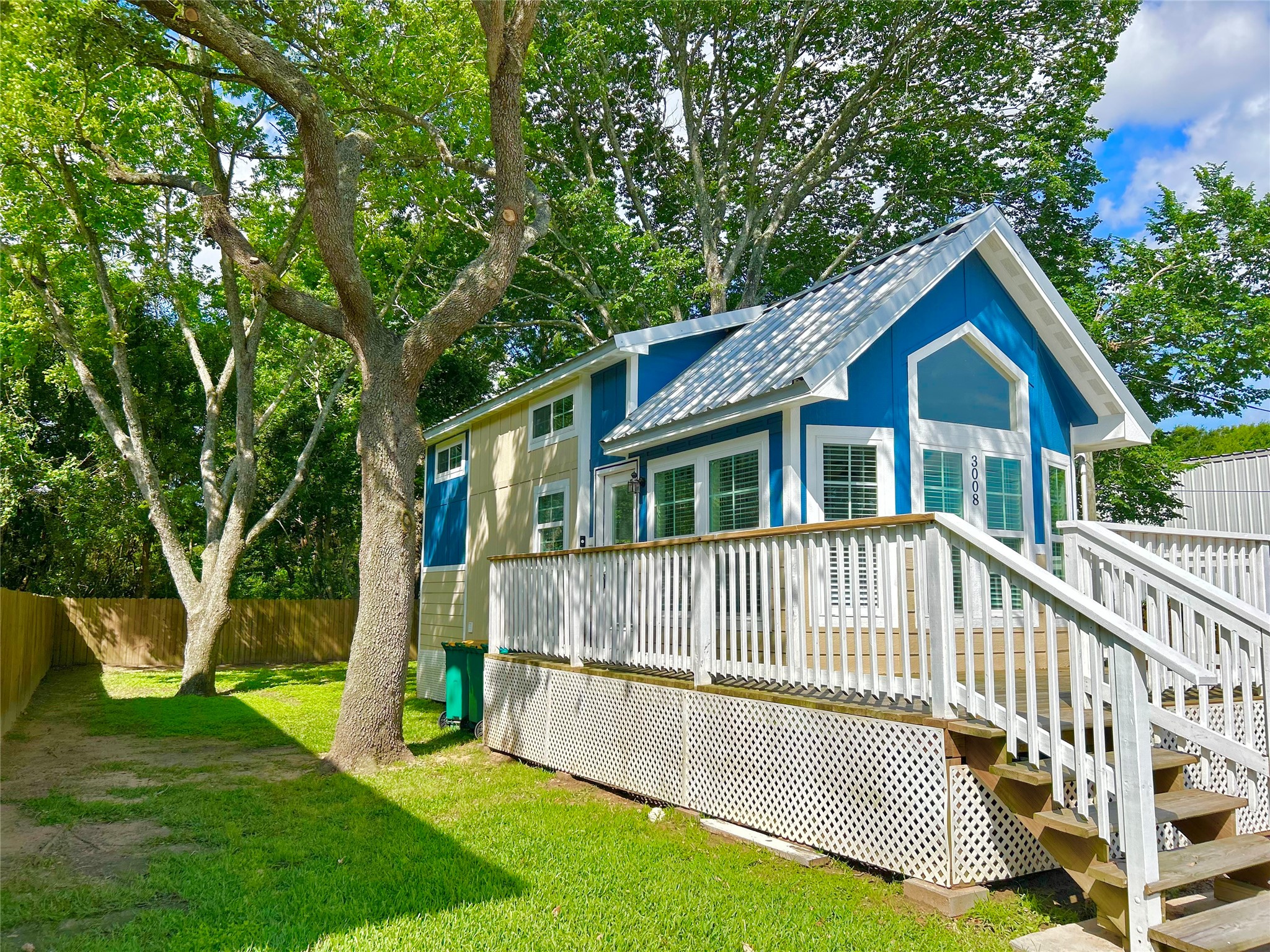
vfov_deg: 53.1
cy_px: 476
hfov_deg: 67.3
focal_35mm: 26
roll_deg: -0.2
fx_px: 954
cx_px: 635
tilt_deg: +6.7
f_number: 1.5
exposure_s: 1/5319
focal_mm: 5.7
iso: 50
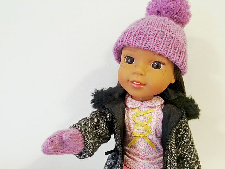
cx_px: 112
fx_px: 188
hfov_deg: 61.7
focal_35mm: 29
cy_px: 84
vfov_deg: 48.2
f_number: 2.2
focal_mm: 4.15
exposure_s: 1/24
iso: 250
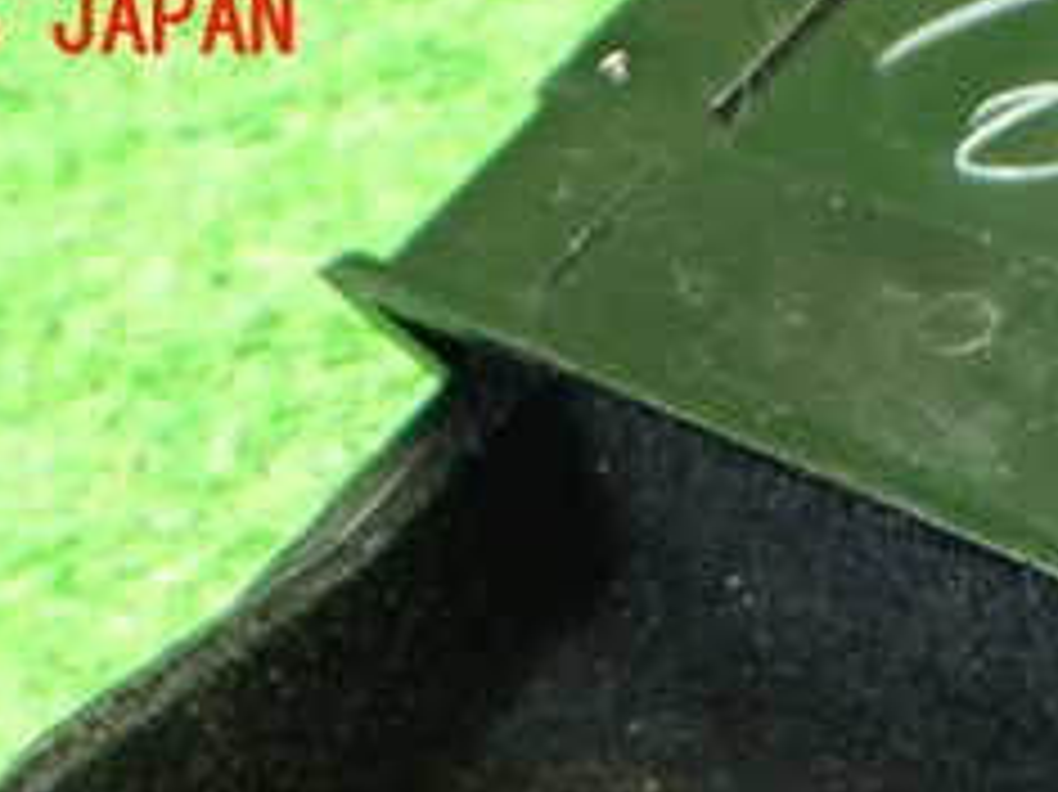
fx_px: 2963
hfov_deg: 20.0
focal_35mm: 97
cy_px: 981
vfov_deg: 14.7
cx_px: 828
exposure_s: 1/40
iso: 1000
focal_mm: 6.83
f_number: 2.7
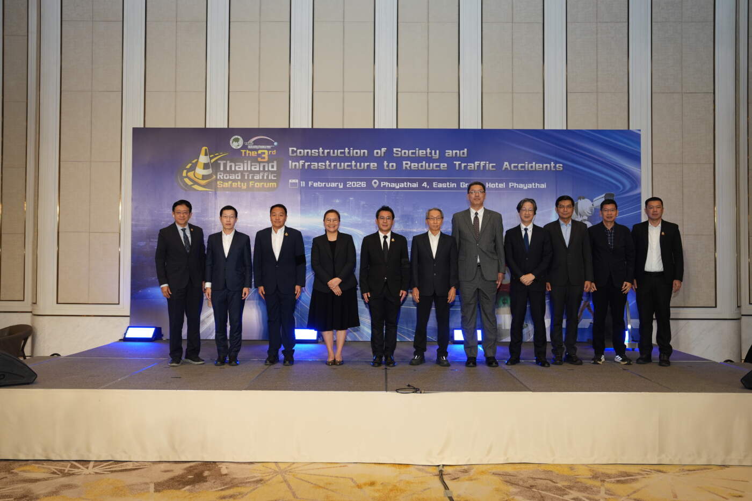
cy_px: 250
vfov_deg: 41.1
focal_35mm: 32
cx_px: 376
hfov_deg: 58.7
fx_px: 668
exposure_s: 1/160
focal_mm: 32
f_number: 2.8
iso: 640
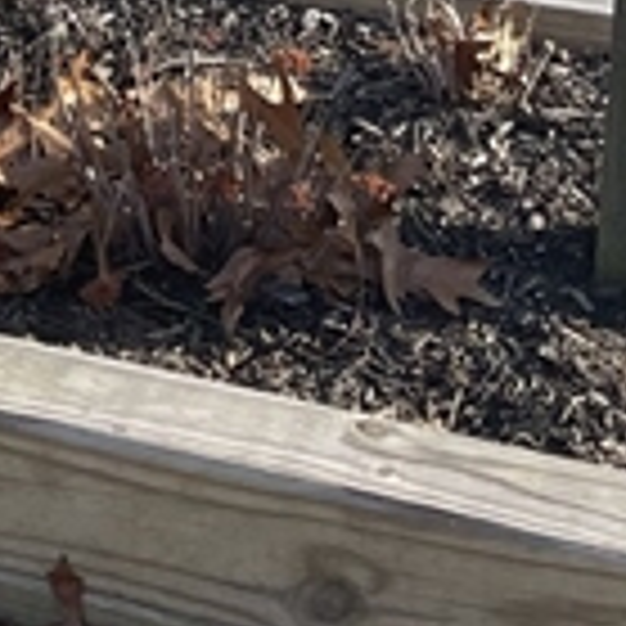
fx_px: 2496
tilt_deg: -9.7
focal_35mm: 122
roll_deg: +0.2
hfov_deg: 13.8
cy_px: -662
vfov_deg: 12.4
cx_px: -153
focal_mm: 5.1
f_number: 1.6
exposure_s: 1/770
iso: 32
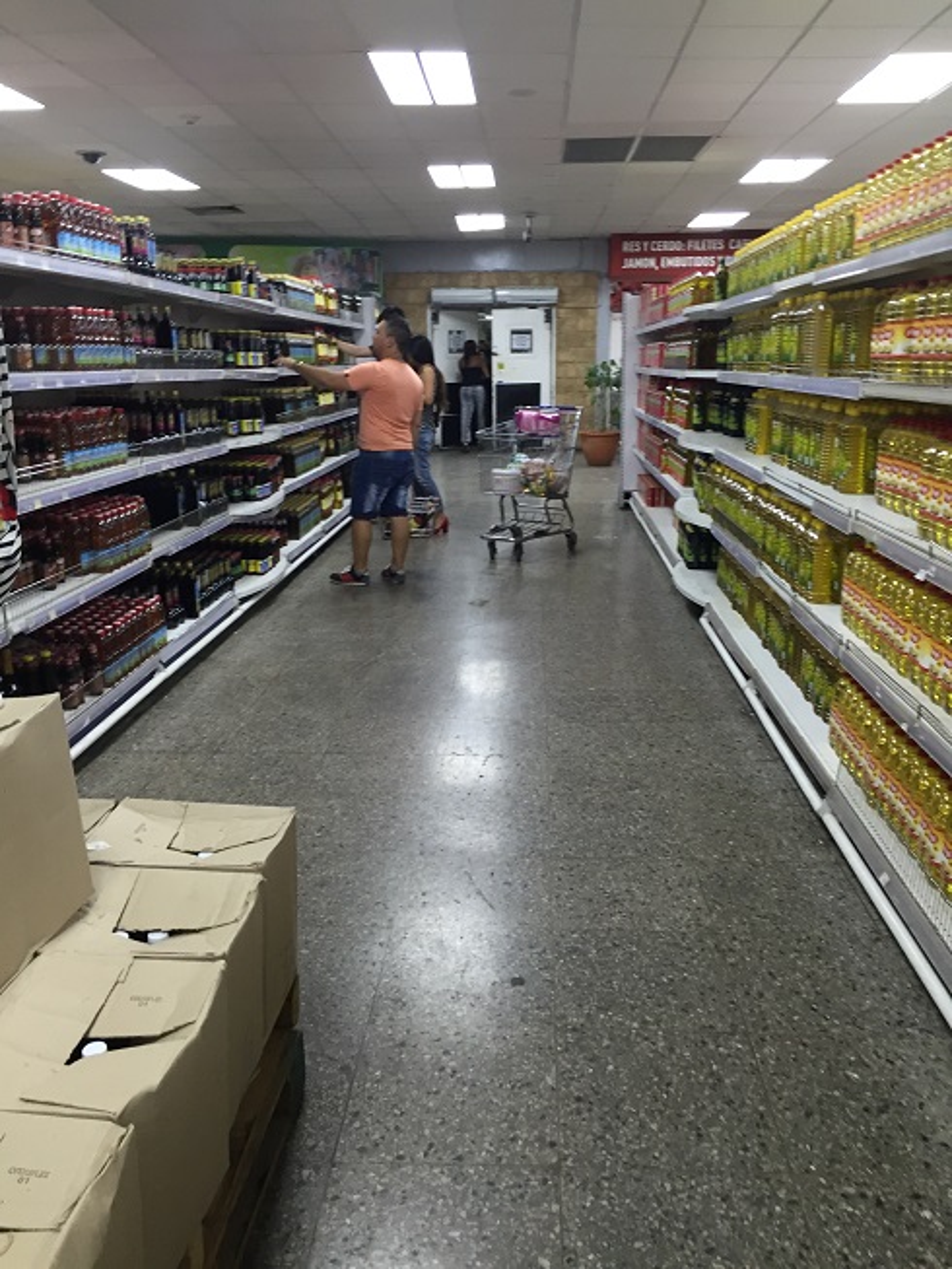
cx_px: 476
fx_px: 1063
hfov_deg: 48.2
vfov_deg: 61.7
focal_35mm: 29
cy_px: 634
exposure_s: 1/30
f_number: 2.2
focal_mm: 4.15
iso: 80
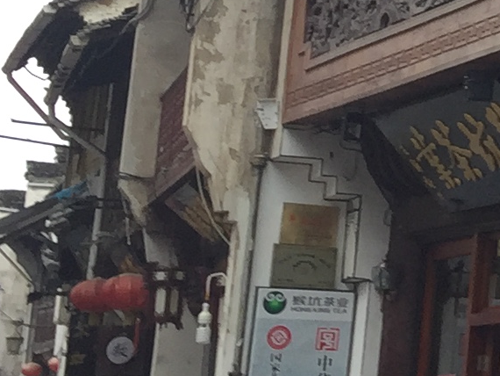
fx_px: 2399
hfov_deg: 10.5
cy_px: -132
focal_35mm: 166
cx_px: 1143
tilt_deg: +13.8
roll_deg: -3.4
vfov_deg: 8.8
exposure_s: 1/199
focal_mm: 4.15
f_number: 2.2
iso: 32
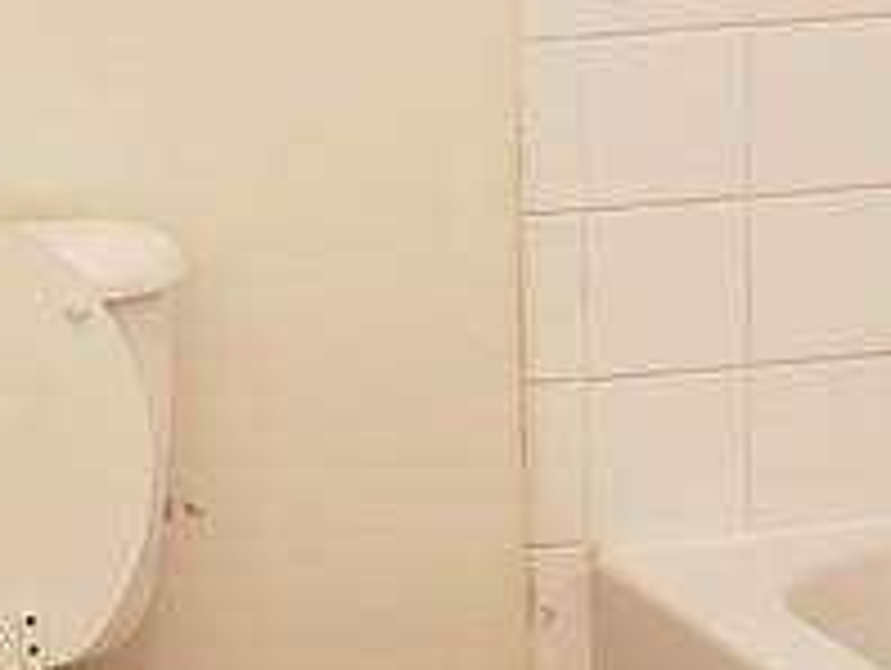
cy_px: 342
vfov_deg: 14.1
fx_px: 2706
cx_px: 0
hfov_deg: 18.2
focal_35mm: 105
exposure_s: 1/60
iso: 320
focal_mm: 4.3
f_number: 2.4
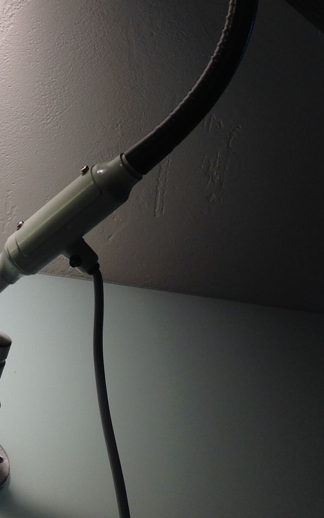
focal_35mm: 79
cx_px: 52
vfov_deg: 24.9
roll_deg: -15.7
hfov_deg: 16.4
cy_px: -4
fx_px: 1115
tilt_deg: -14.8
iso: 50
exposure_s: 1/33
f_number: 2.4
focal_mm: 4.28
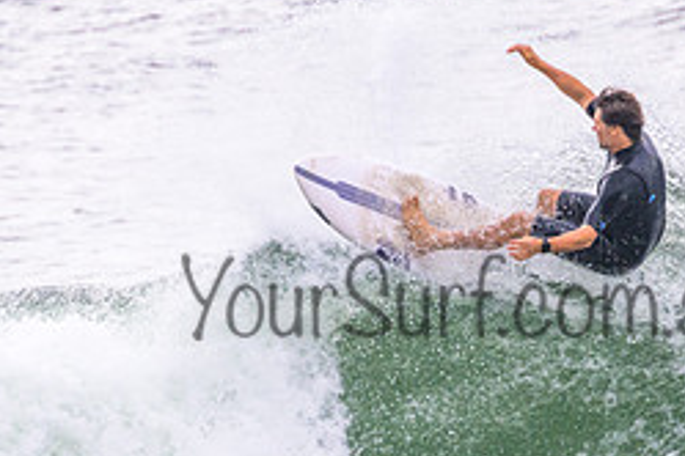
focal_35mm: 1865
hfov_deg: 1.1
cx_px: 465
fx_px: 35484
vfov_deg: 0.7
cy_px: 273
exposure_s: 1/2000
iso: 2000
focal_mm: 800
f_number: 11
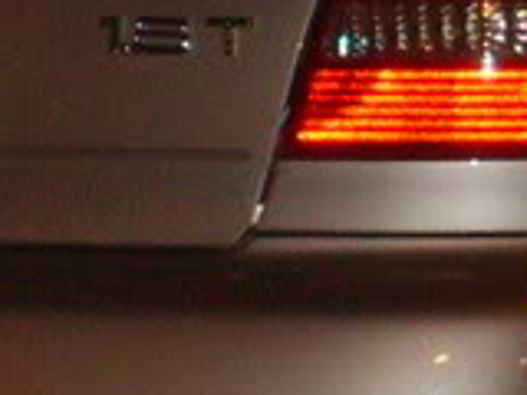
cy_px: -63
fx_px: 8952
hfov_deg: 3.4
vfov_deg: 2.5
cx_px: 942
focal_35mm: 588
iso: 253
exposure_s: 1/60
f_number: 4.6
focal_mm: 15.5
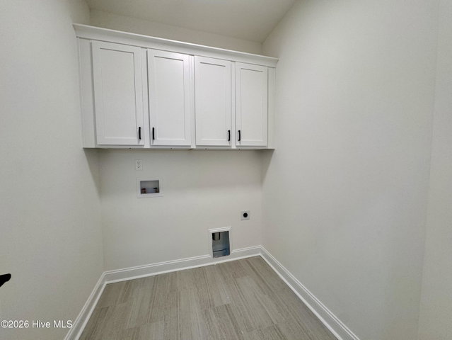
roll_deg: +0.6
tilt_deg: -3.9
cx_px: 226
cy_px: 170
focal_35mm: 14
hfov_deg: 102.0
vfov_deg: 85.7
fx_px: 183
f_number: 2.2
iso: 100
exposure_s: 1/120
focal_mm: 2.22
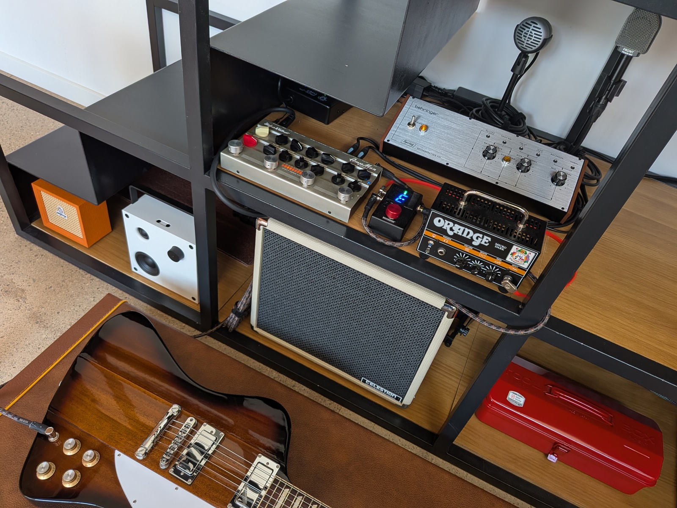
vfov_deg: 56.8
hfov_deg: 71.6
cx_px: 338
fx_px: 469
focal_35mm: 24
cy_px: 254
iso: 52
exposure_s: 1/25
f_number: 1.7
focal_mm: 4.53
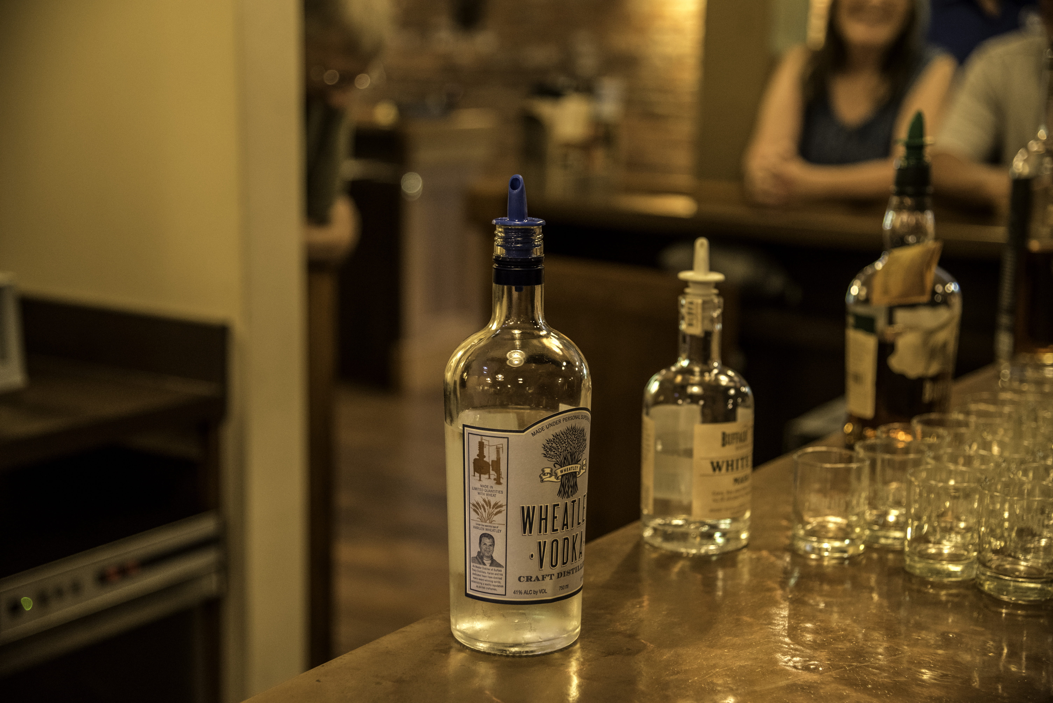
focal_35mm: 62
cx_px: 526
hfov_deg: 32.4
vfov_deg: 21.9
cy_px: 352
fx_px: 1814
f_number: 4
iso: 3200
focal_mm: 62
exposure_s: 1/60
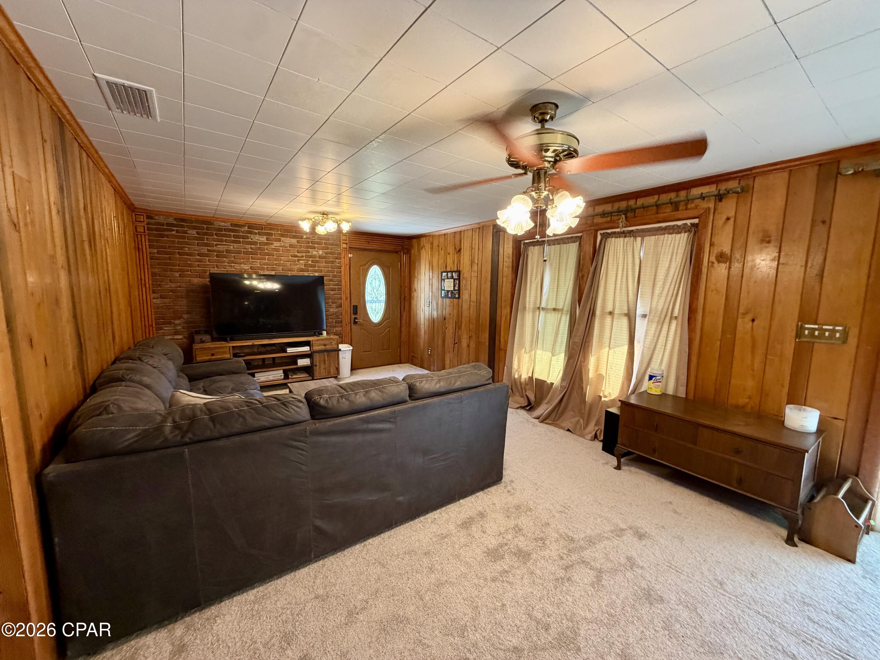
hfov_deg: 102.1
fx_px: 356
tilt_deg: -5.5
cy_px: 330
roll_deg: -2.3
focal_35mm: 14
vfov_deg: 85.7
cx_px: 440
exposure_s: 1/60
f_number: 2.2
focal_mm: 2.22
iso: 320
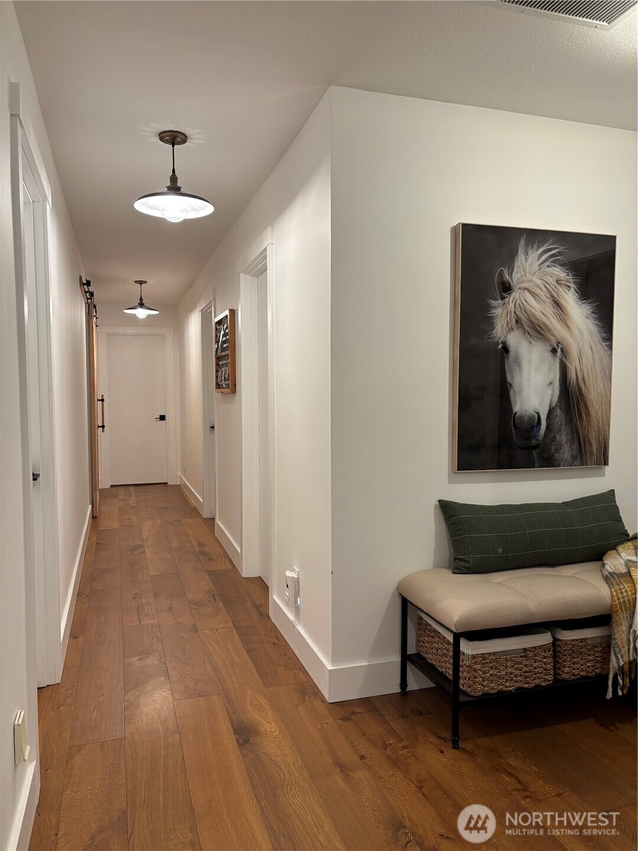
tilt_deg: -4.0
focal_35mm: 26
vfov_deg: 67.3
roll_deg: +0.0
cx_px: 319
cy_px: 426
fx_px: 639
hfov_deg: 53.1
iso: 80
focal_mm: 5.96
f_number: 1.6
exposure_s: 1/60
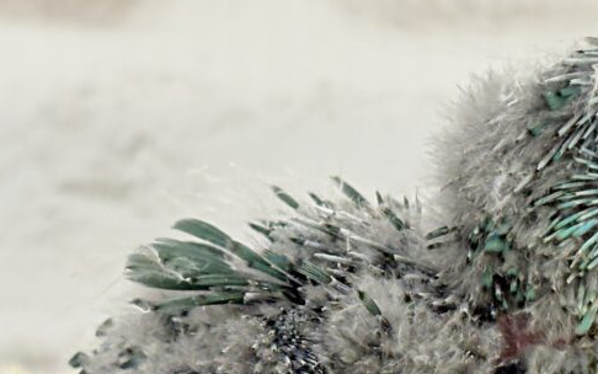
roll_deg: +0.2
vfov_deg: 9.6
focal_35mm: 136
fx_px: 2217
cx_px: 417
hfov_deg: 15.3
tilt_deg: -8.5
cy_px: 268
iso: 100
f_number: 1.6
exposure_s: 1/100
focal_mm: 5.96
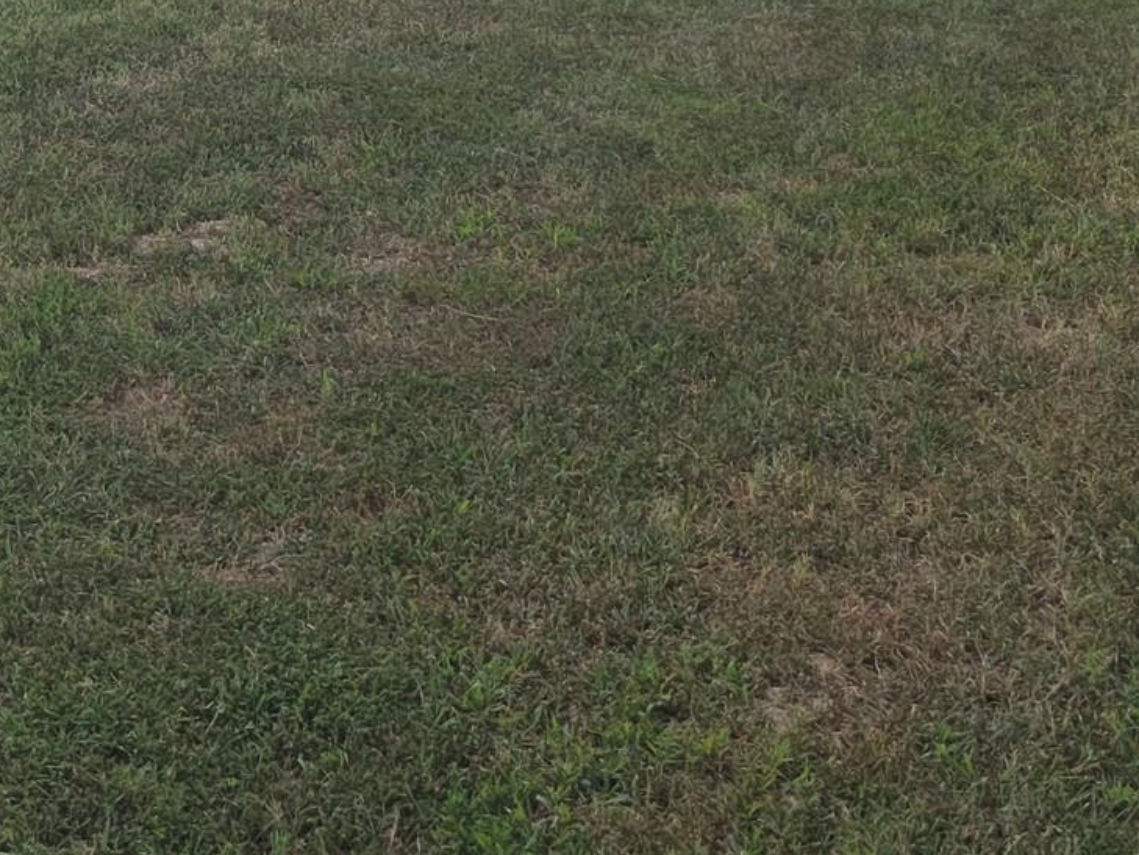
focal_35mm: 73
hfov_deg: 25.4
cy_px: -331
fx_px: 2402
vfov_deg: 18.4
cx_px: 3
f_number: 1.8
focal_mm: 5.4
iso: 40
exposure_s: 1/713
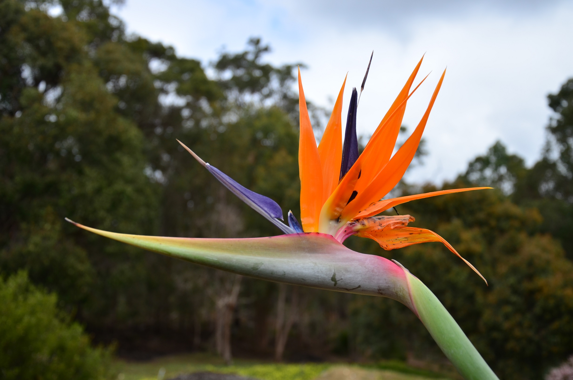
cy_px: 190
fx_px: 715
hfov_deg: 43.7
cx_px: 286
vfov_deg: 29.7
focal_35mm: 45
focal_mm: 30
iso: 200
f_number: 4.2
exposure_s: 1/1000
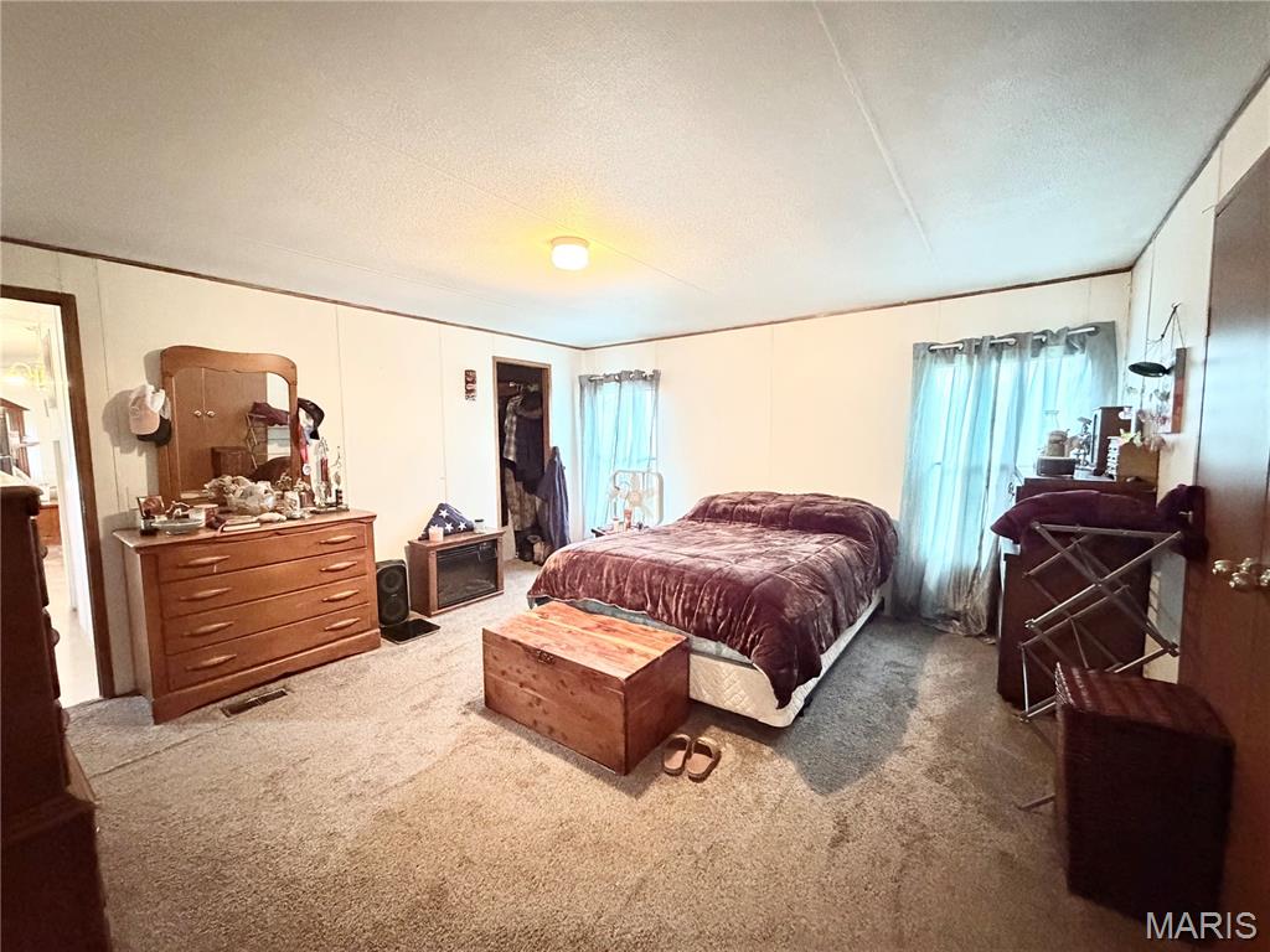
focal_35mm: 14
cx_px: 635
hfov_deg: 102.1
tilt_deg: -4.7
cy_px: 476
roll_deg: +0.6
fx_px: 514
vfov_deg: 85.7
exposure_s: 1/40
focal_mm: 2.22
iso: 1250
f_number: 2.2
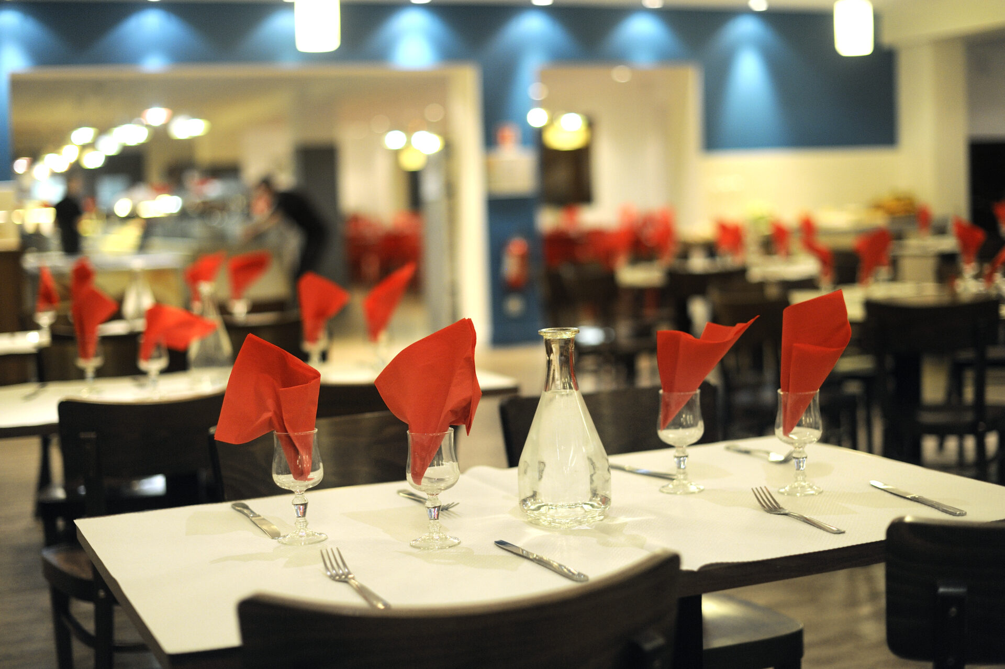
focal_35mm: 50
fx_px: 1395
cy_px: 334
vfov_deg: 27.0
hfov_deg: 39.6
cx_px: 502
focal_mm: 50
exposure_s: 1/320
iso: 1250
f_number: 2
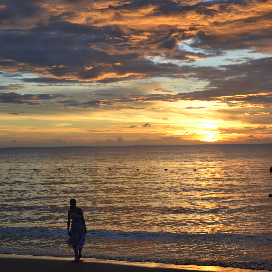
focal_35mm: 68
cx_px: 139
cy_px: 137
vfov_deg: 25.5
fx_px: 601
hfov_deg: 25.5
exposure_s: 1/125
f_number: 5.6
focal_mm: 35
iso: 100
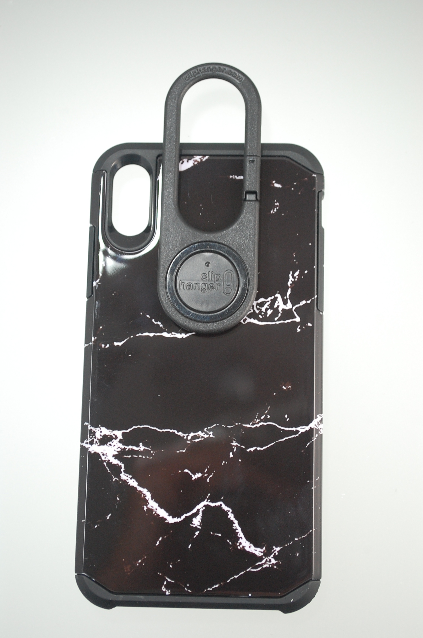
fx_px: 1221
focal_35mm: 69
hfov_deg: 19.7
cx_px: 212
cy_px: 319
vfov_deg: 29.3
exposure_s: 1/30
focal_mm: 46
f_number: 5.3
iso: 720
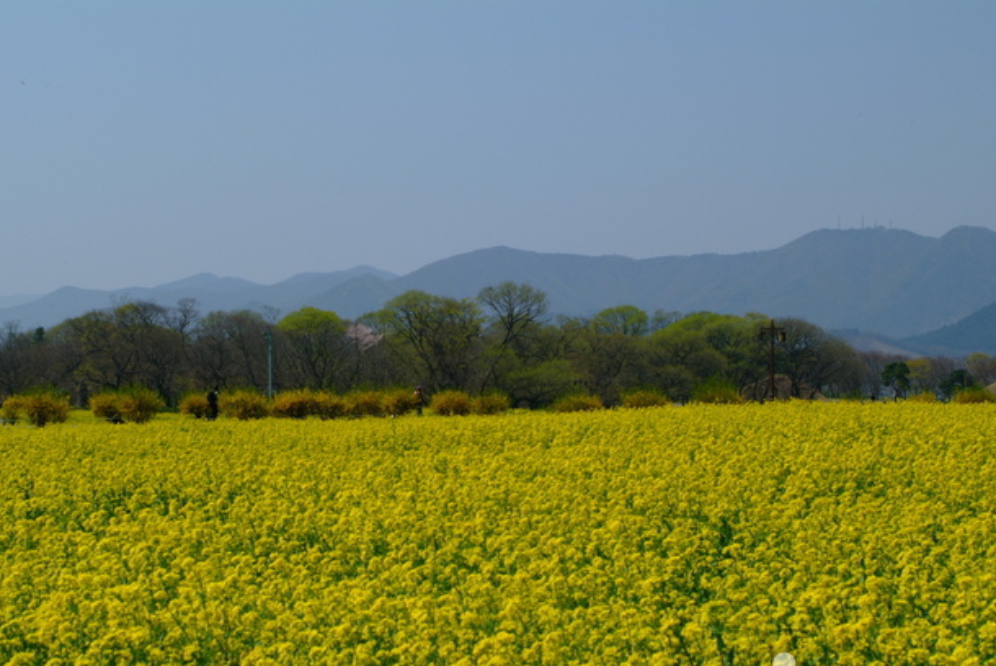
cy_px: 375
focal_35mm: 86
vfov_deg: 15.9
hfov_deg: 23.6
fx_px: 2382
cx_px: 447
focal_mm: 50
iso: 100
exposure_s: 1/90
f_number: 13
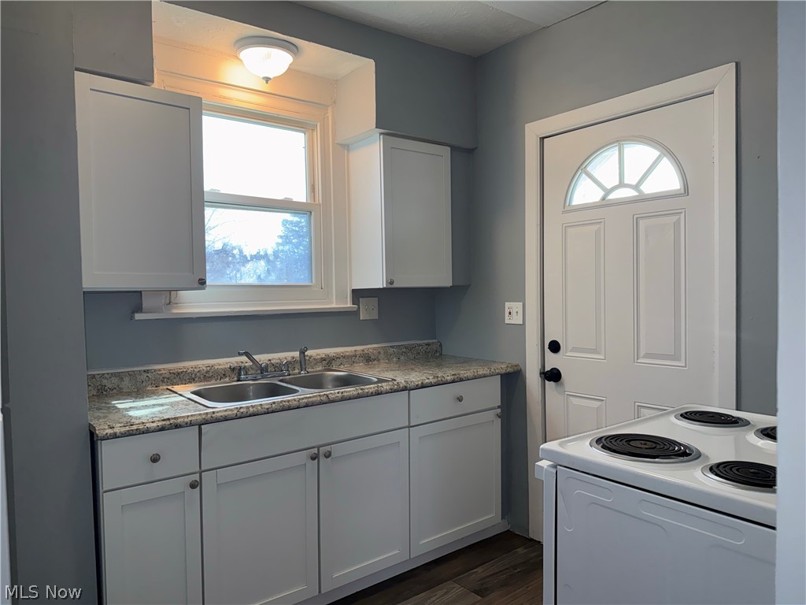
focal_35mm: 24
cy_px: 302
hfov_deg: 71.6
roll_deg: +1.5
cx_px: 403
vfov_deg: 56.8
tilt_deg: -1.2
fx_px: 559
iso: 64
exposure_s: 1/146
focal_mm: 6.76
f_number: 1.78
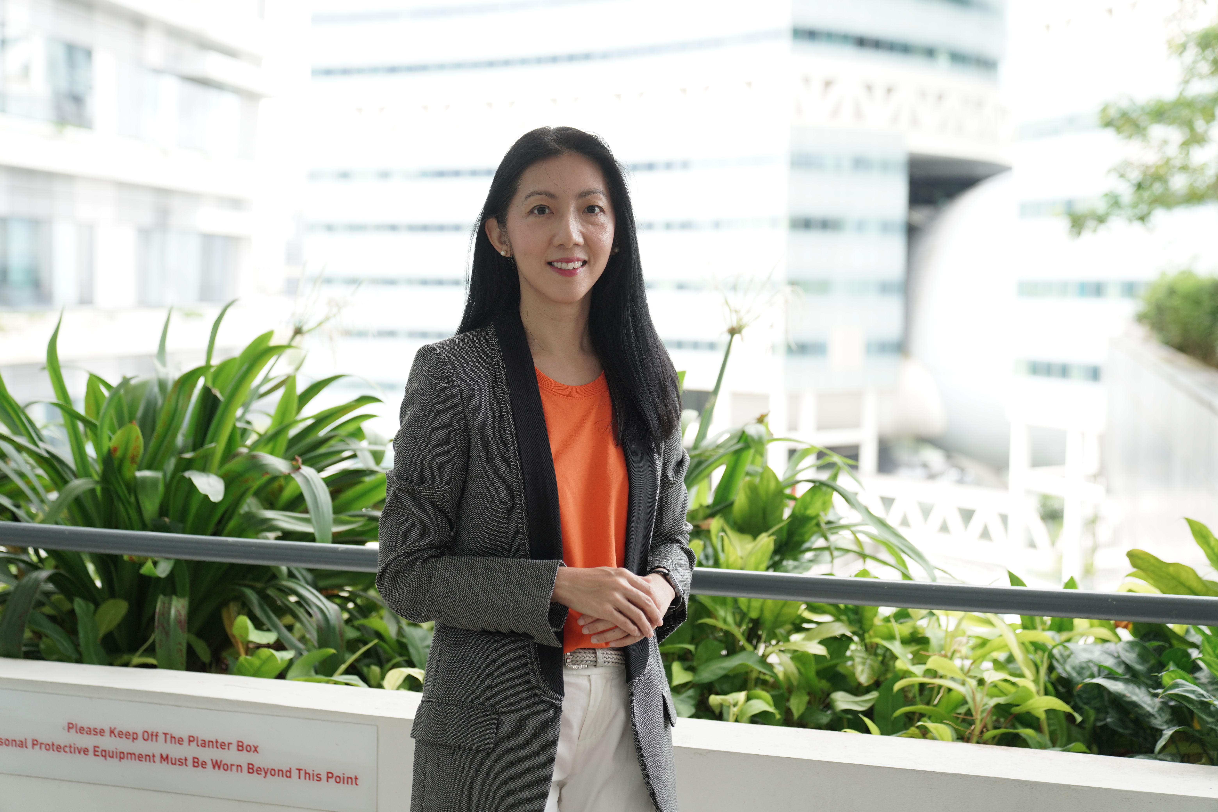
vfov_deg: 27.5
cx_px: 609
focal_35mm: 49
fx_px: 1658
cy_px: 406
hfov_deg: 40.3
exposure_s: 1/250
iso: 250
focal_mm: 49
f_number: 2.8
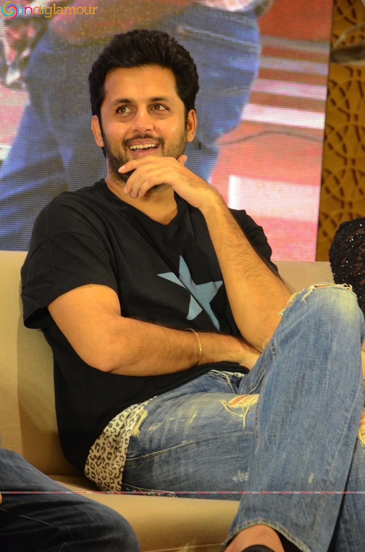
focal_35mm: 158
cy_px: 276
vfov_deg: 13.1
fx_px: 2406
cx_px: 182
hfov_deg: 8.7
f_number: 6.3
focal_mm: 105
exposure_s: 1/80
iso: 3200
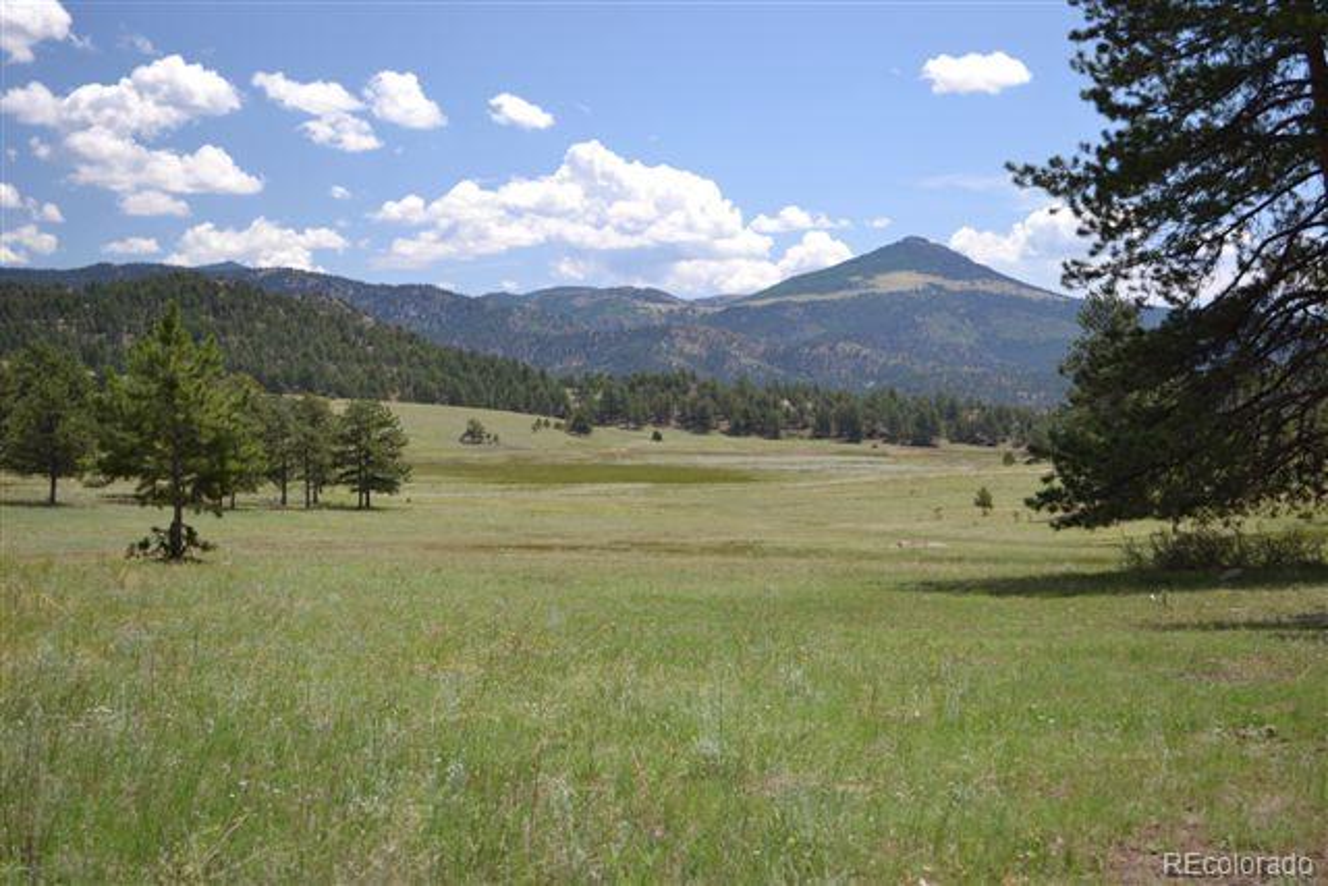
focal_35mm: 54
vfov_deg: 25.1
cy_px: 443
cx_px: 664
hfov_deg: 36.9
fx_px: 1992
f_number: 5.6
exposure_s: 1/125
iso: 100
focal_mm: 36
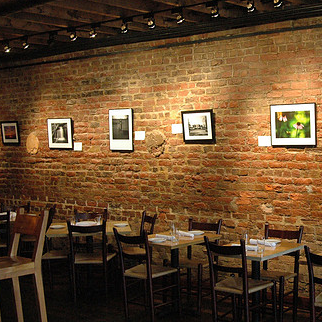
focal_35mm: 55
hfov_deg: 30.8
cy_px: 147
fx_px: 579
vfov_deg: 31.1
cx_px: 220
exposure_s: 1/80
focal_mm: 24
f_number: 4.5
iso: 1600
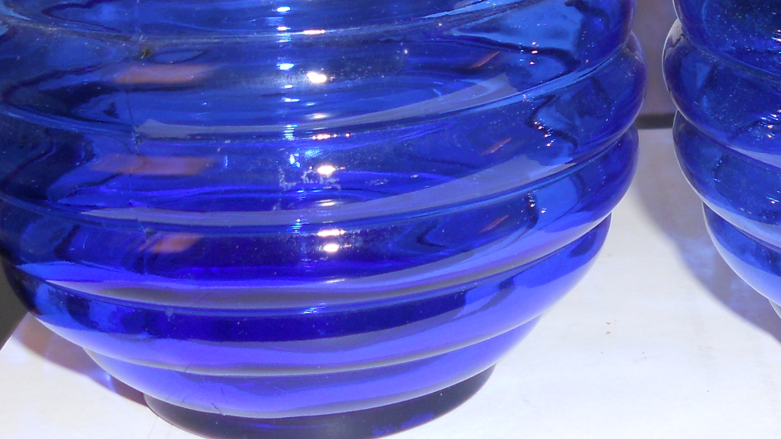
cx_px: 466
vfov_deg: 14.4
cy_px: 52
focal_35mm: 83
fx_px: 1719
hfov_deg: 25.6
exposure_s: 1/25
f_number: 3.5
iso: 80
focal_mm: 5.8
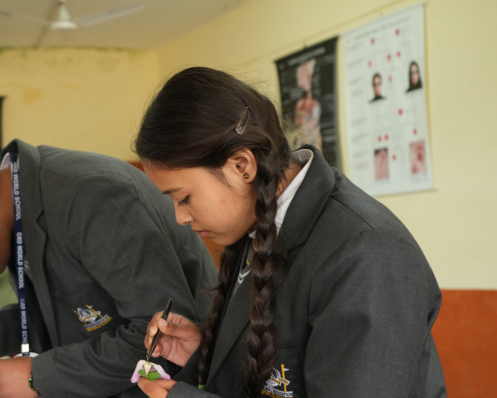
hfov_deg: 31.3
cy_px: 249
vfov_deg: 25.7
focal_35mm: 59
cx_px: 119
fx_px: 868
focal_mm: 41
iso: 2000
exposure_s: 1/100
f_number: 4.5
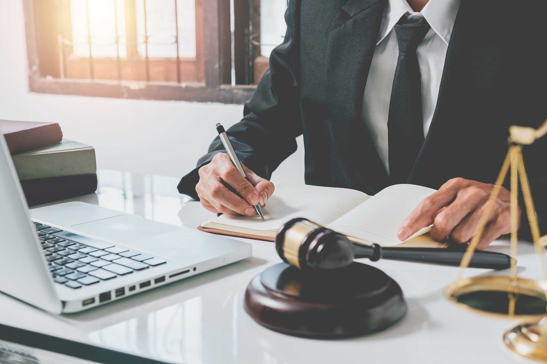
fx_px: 714
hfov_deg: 41.9
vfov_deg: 28.6
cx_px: 274
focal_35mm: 47
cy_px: 182
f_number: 4
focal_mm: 31.1
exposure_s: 1/60
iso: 320
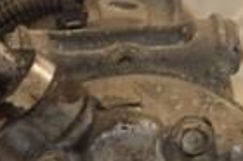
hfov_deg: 6.2
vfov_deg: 4.1
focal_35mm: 335
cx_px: 122
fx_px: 2259
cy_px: 192
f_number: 5.6
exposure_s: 1/200
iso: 800
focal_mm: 52
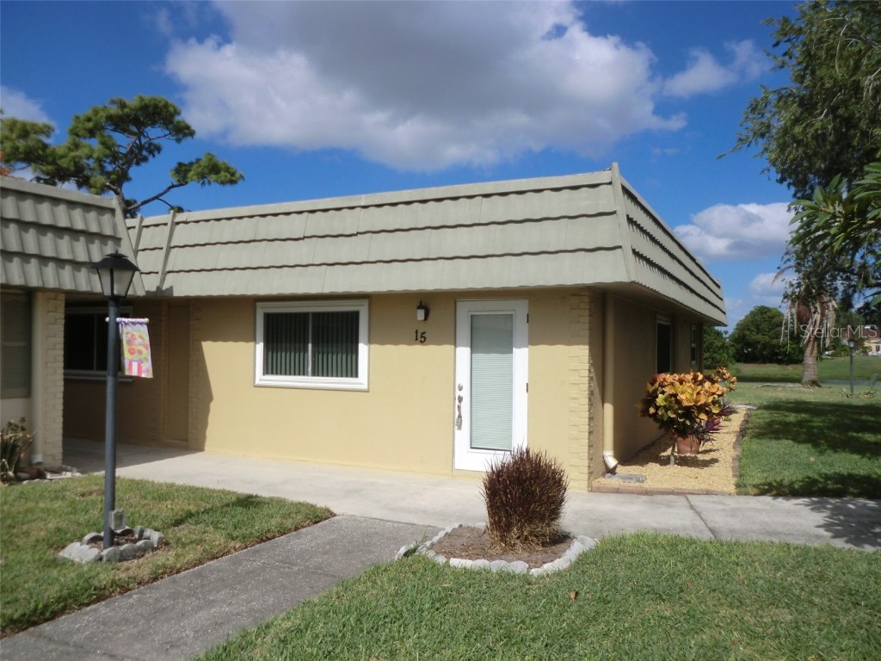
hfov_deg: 65.3
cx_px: 440
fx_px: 687
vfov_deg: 51.4
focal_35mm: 27
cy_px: 330
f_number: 8
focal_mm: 4.9
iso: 50
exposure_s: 1/250
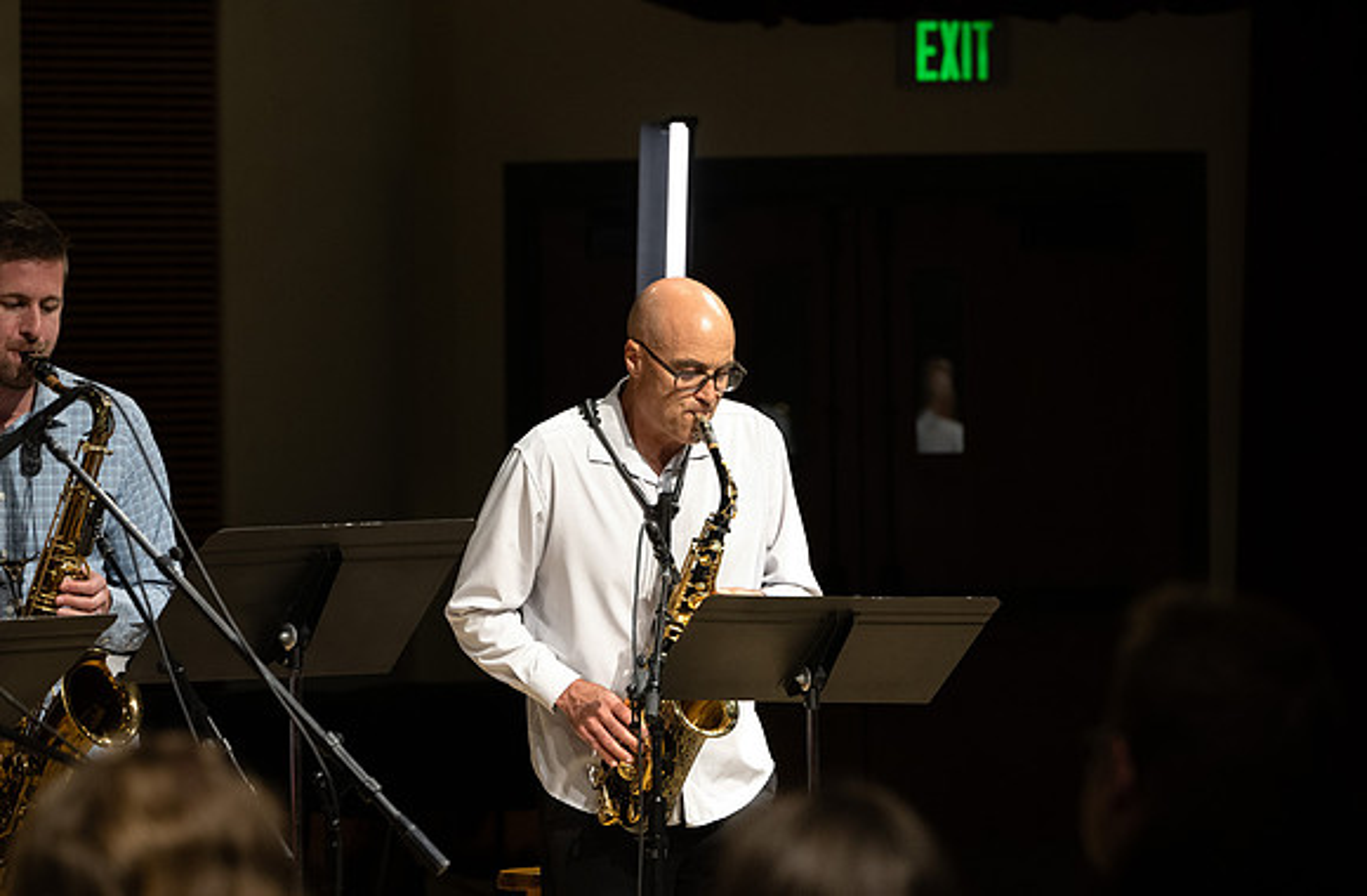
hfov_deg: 11.0
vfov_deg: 7.2
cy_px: 475
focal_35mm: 189
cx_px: 699
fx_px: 7128
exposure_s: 1/160
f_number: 5.6
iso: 2000
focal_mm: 180
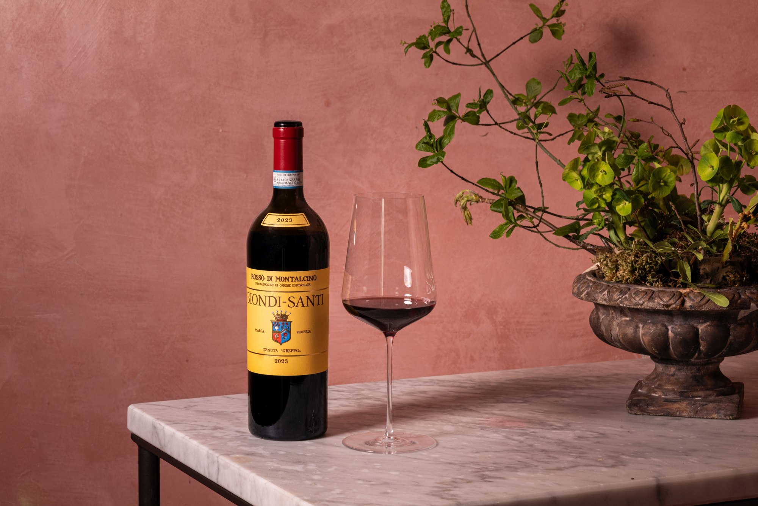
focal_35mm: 90
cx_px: 379
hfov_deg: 22.6
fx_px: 1895
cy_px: 253
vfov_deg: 15.2
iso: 400
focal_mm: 90
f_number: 16
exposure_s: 1/60
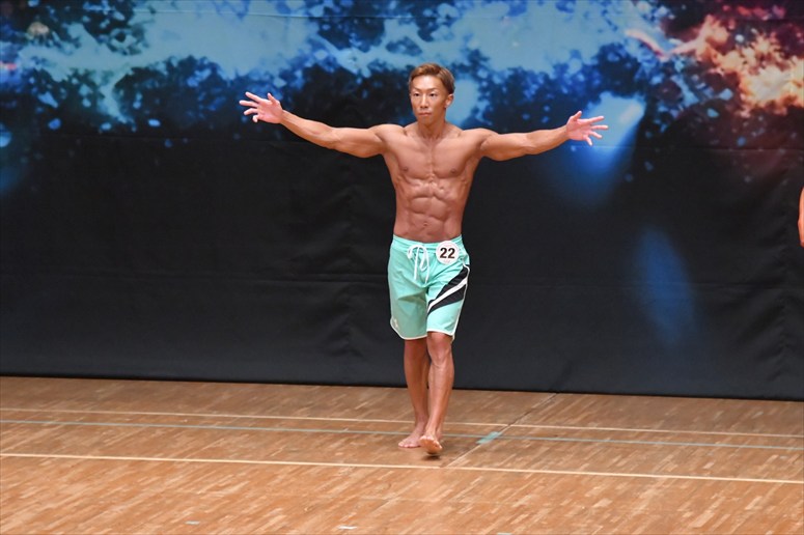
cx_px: 402
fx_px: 6027
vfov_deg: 5.1
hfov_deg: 7.6
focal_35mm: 270
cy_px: 268
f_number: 5.6
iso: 8000
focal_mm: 180
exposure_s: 1/400
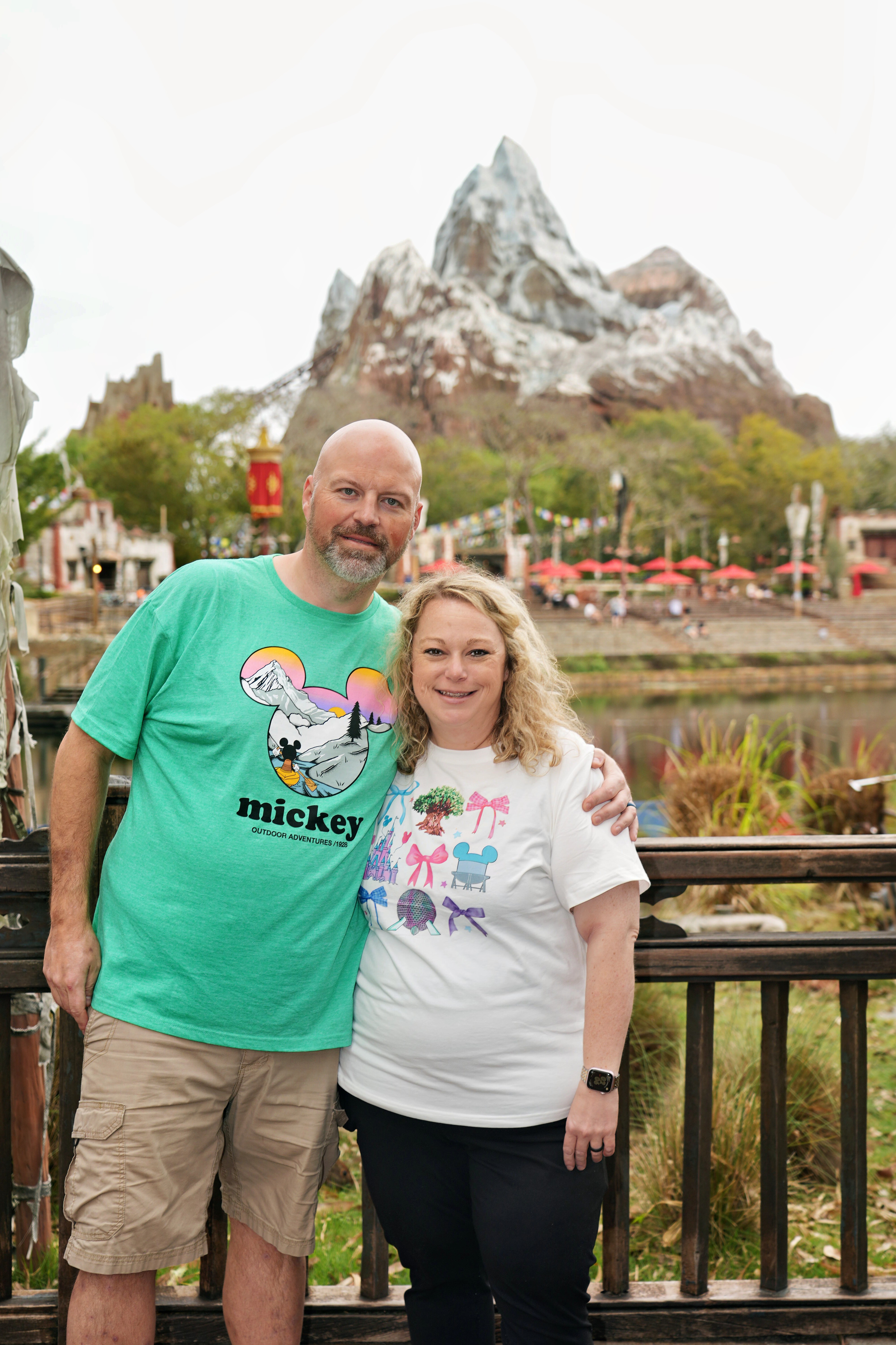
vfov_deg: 38.2
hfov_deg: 26.0
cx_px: 448
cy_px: 672
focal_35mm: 52
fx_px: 1941
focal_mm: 52
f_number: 4.5
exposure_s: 1/80
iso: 100
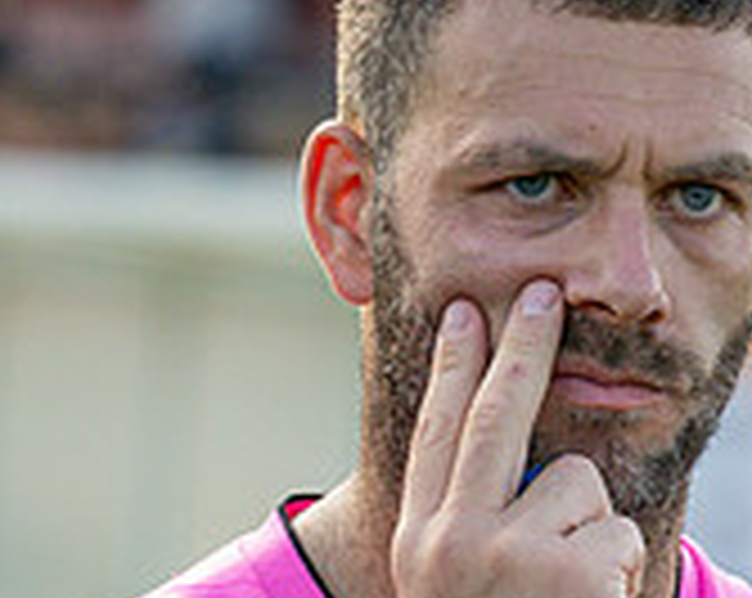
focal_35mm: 603
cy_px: 809
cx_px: 666
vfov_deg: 2.6
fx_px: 13397
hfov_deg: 3.2
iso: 400
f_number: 4
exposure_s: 1/1250
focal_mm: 120
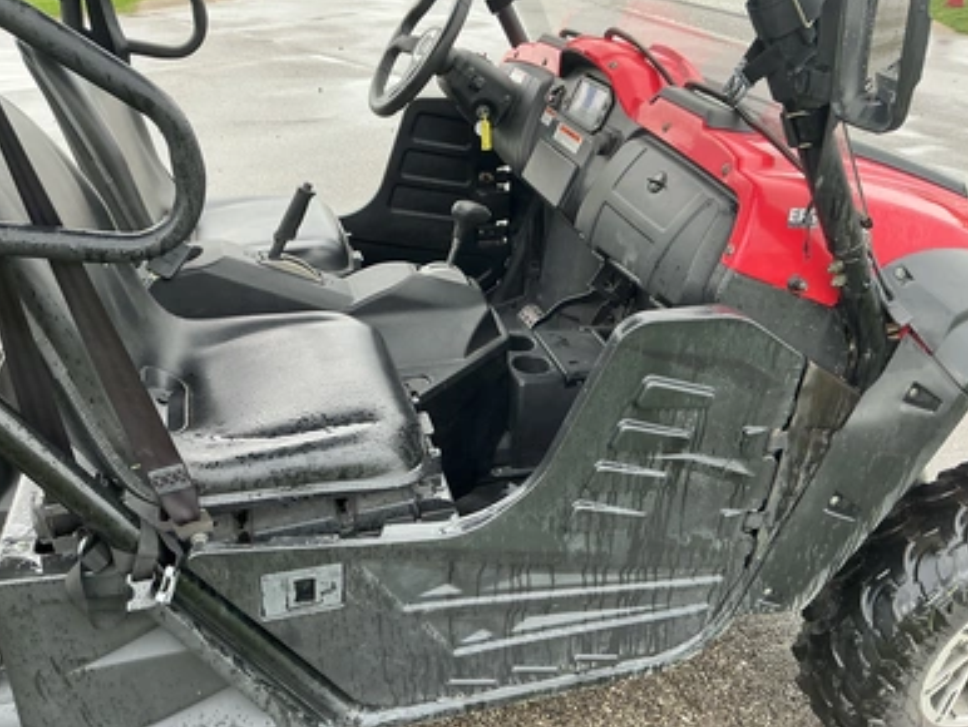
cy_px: 364
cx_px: 481
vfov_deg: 48.3
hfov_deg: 61.6
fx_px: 811
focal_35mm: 29
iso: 64
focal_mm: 3
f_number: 1.8
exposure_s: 1/119
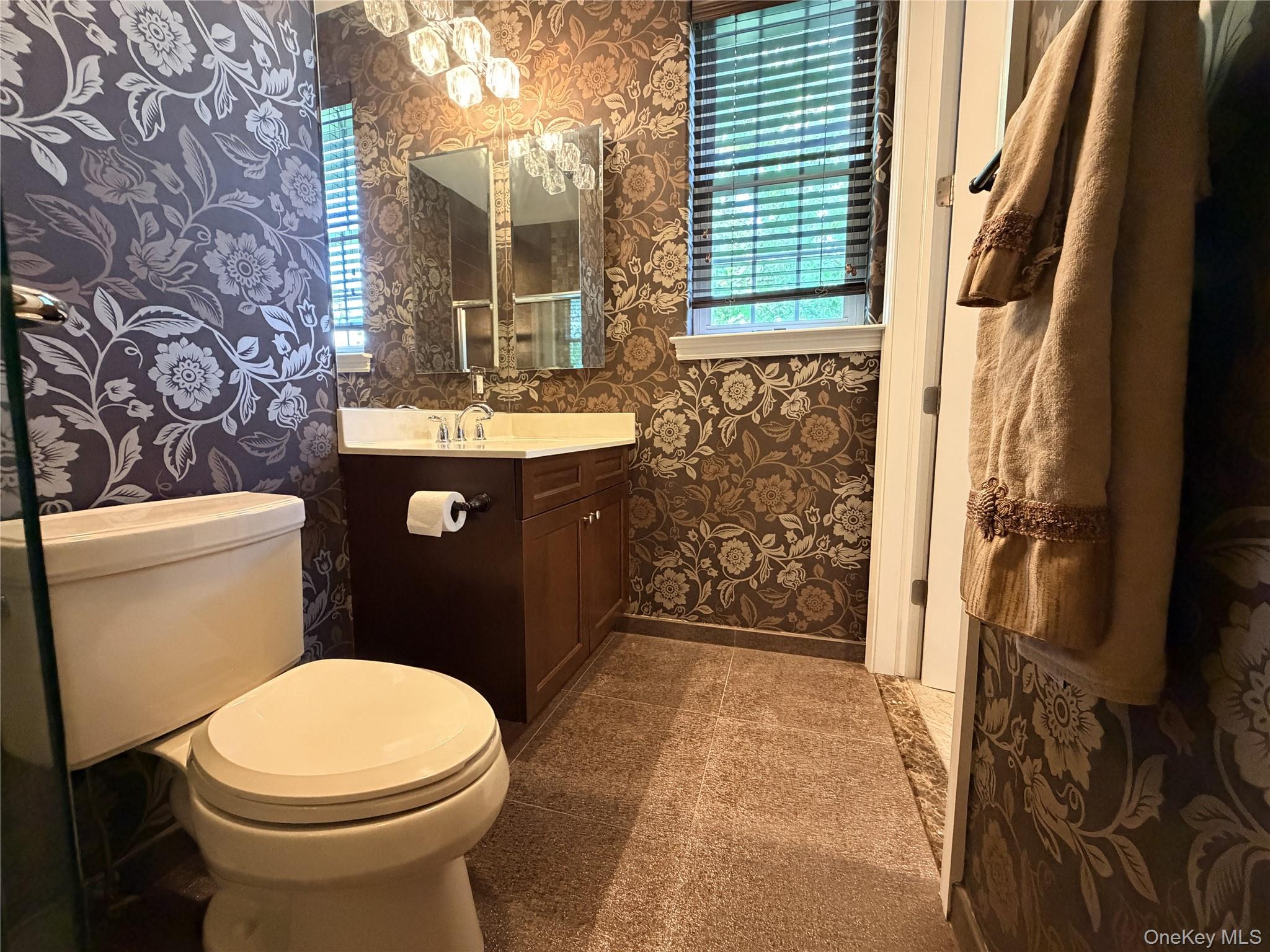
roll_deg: +0.2
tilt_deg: -5.5
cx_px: 635
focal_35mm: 14
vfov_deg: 85.7
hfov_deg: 102.1
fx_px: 514
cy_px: 476
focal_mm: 2.22
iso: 800
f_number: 2.2
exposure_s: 1/60
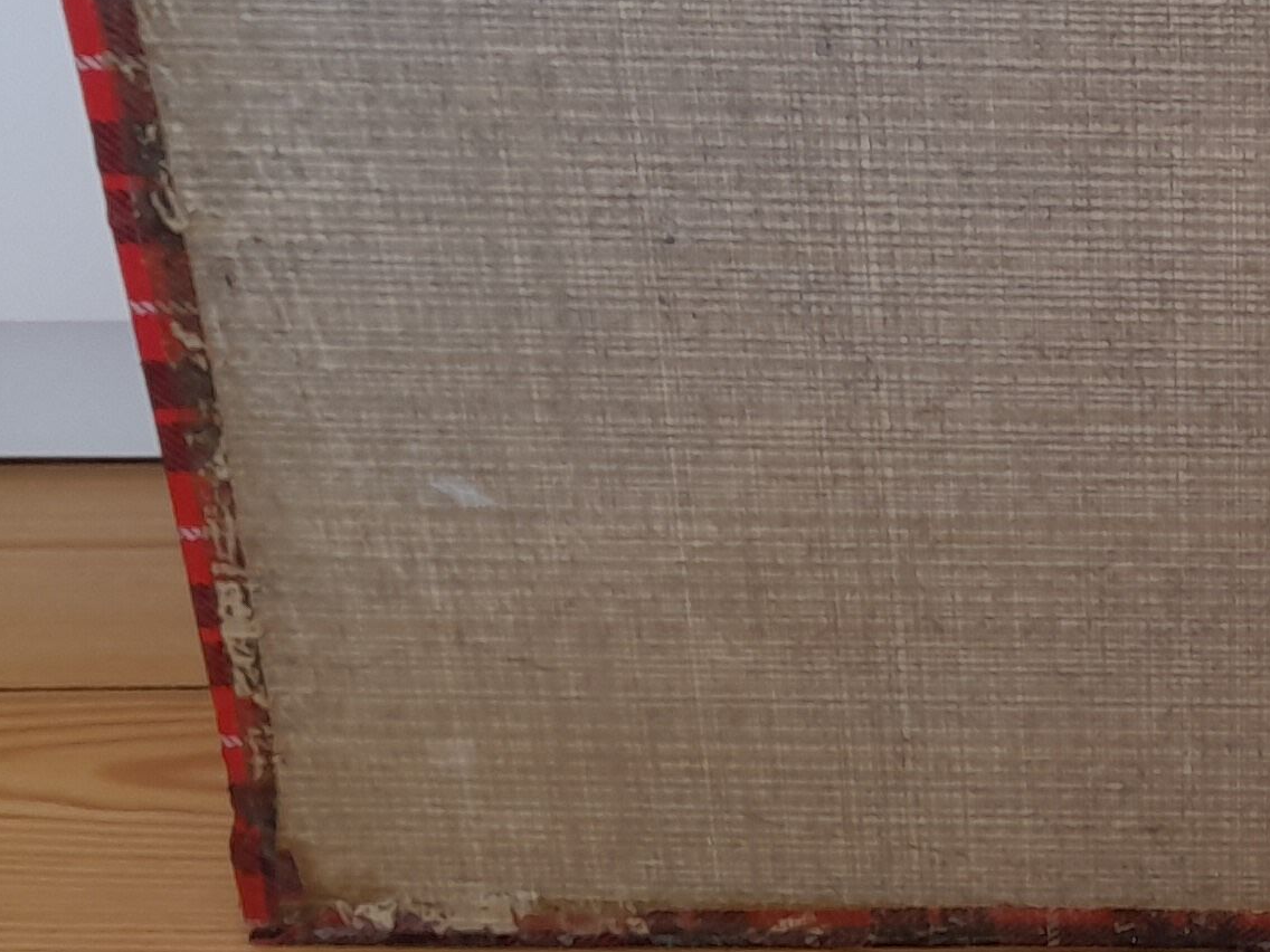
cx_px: 1514
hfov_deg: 20.8
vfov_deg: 16.5
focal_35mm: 88
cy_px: 25
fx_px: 3229
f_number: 2
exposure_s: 1/50
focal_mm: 4.6
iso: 40
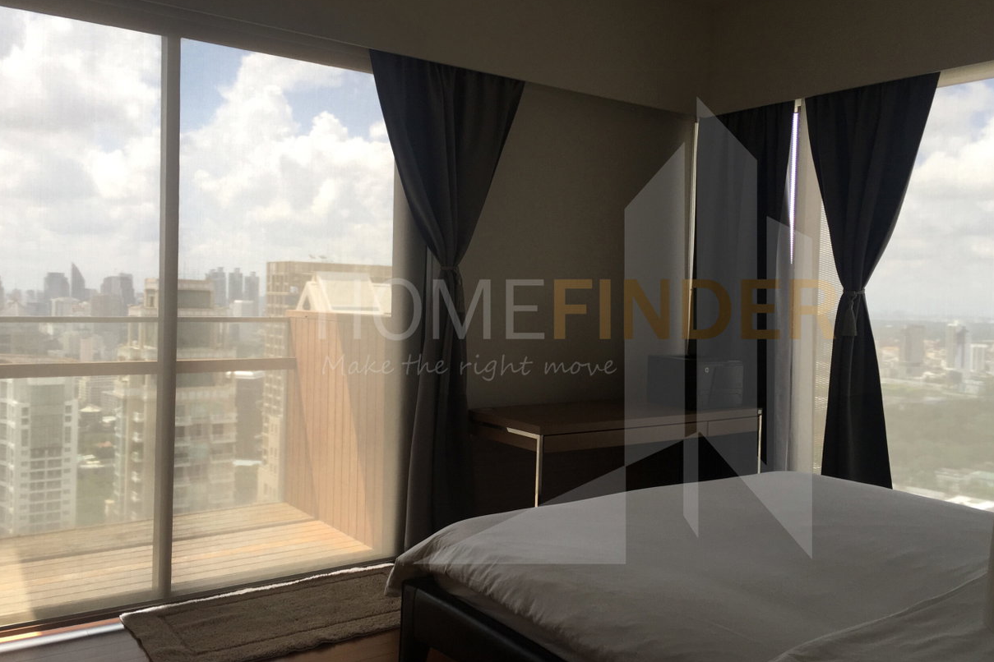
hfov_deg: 60.3
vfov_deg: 42.3
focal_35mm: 31
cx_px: 490
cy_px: 324
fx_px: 856
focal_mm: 4.15
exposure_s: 1/100
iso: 32
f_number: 2.2
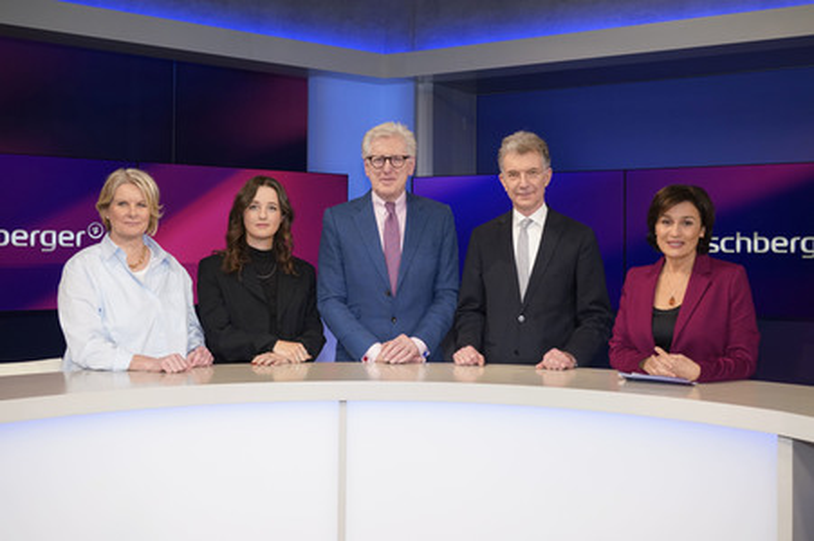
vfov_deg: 35.9
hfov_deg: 51.9
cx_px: 407
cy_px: 270
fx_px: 836
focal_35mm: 37
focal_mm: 37
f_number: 5
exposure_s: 1/160
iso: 2000
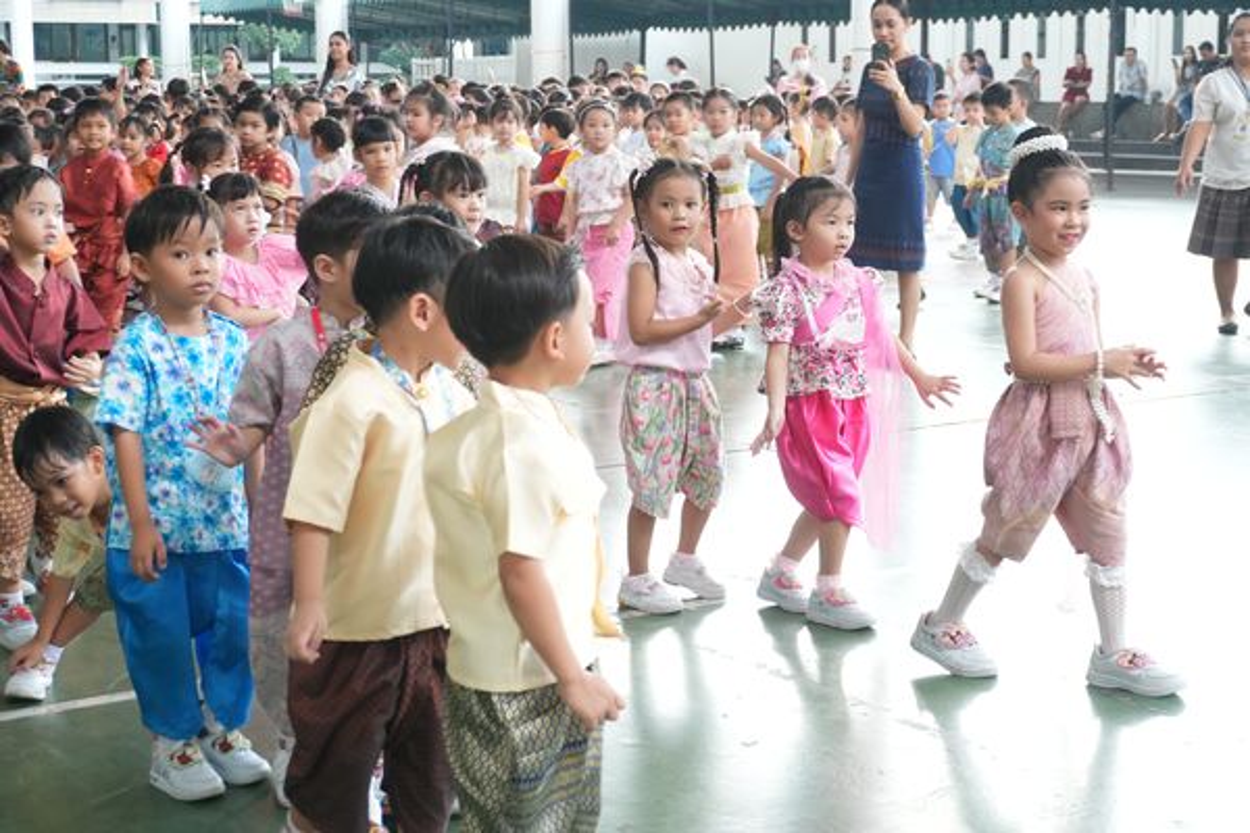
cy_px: 416
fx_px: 2135
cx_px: 625
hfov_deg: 32.6
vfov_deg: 22.1
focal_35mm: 62
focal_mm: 41
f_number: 6.3
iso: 1000
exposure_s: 1/80
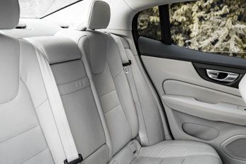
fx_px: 301
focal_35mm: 44
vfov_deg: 30.2
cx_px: 91
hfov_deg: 44.1
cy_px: 116
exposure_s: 1/200
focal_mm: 24
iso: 1250
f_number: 2.8
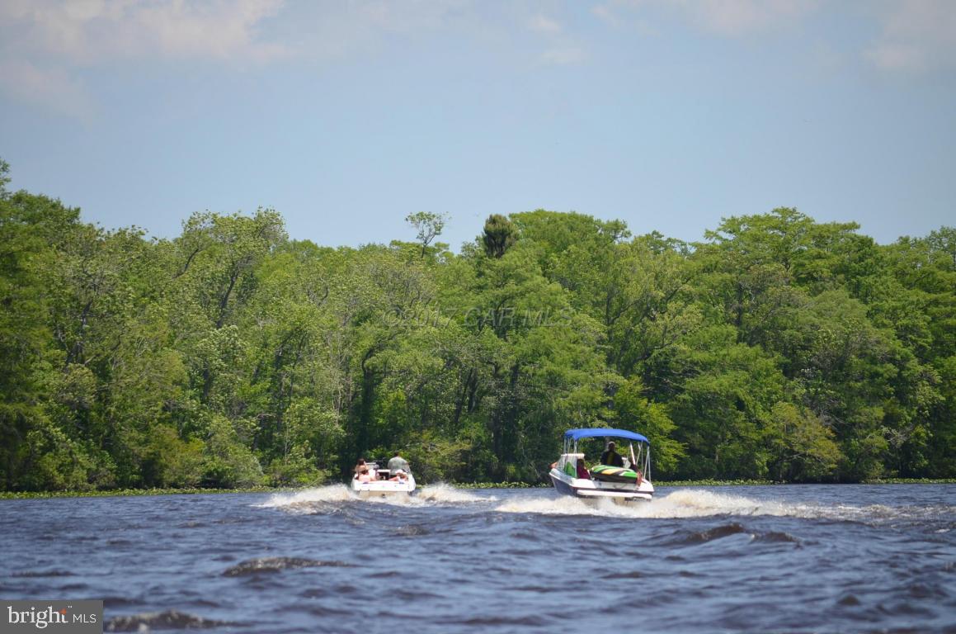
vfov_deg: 6.1
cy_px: 317
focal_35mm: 225
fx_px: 5963
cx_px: 478
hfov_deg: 9.2
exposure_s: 1/2000
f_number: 5.6
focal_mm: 150
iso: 400
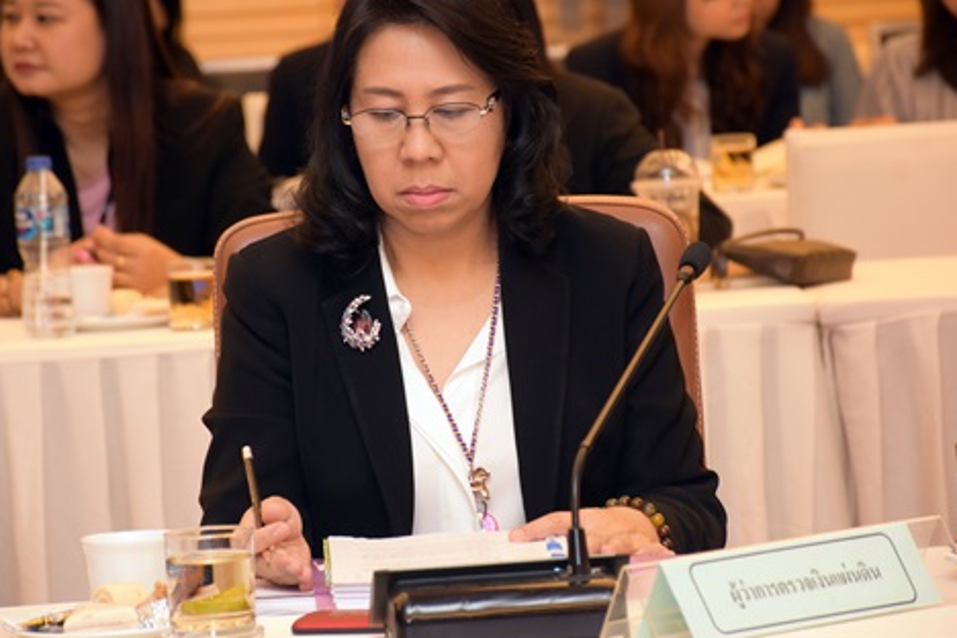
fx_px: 6566
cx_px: 468
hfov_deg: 8.3
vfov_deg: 5.6
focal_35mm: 247
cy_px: 275
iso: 1000
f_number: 5.6
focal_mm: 140
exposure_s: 1/60
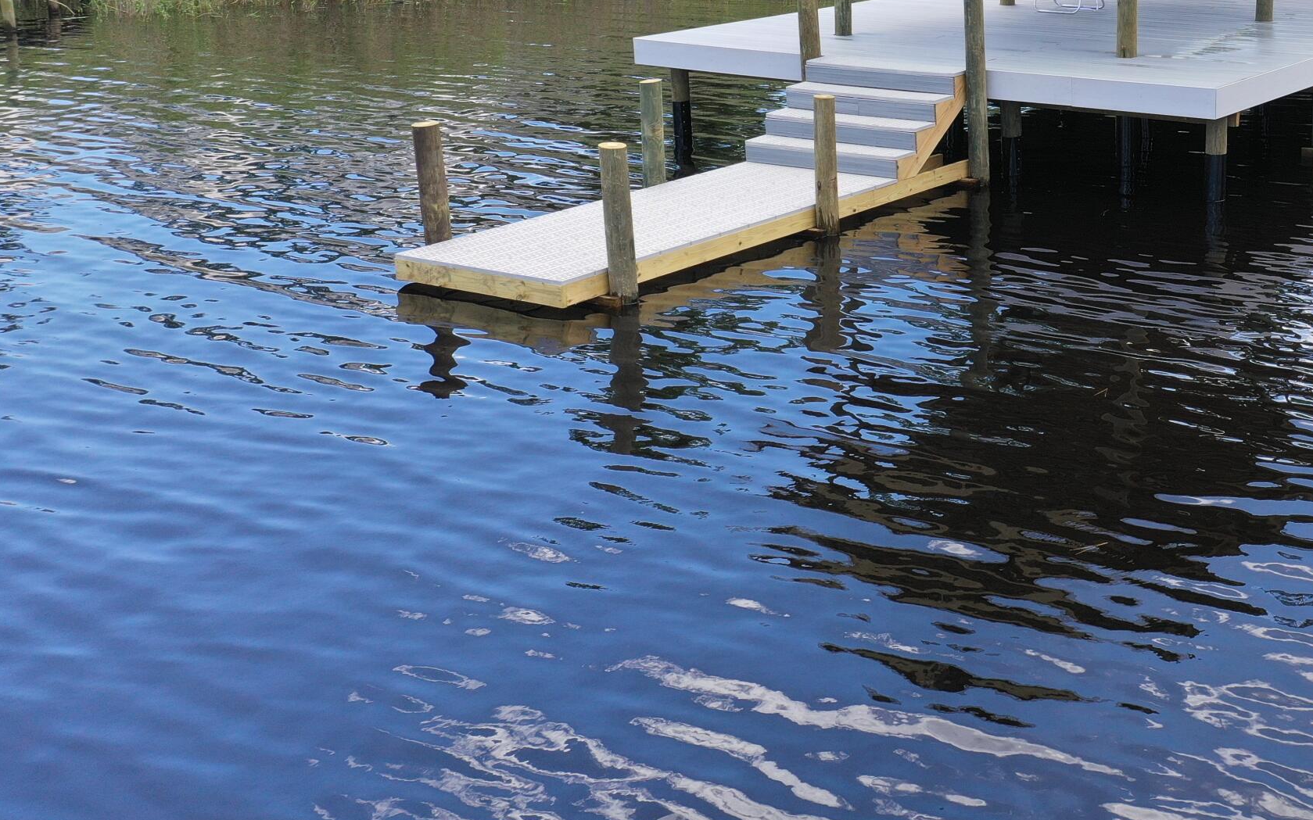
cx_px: 1058
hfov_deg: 38.1
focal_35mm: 51
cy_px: 119
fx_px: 1825
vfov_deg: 24.8
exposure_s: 1/240
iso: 100
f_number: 5
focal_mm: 10.26
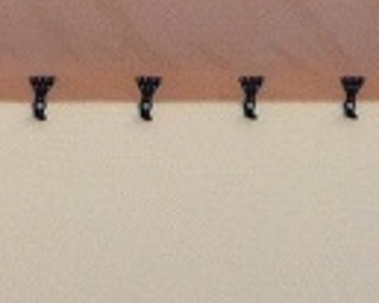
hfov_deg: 7.4
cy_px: -209
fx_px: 2914
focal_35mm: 260
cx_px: 81
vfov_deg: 5.9
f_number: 2.8
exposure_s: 1/773
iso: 80
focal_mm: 3.85
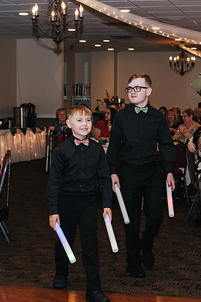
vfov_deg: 27.0
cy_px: 150
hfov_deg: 18.0
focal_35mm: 75
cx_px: 171
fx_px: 629
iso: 800
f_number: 3.2
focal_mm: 35
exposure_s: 1/200
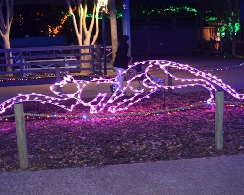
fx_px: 347
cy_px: 98
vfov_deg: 31.5
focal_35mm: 48
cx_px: 111
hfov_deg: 38.7
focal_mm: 28
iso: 800
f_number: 4.5
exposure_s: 1/8
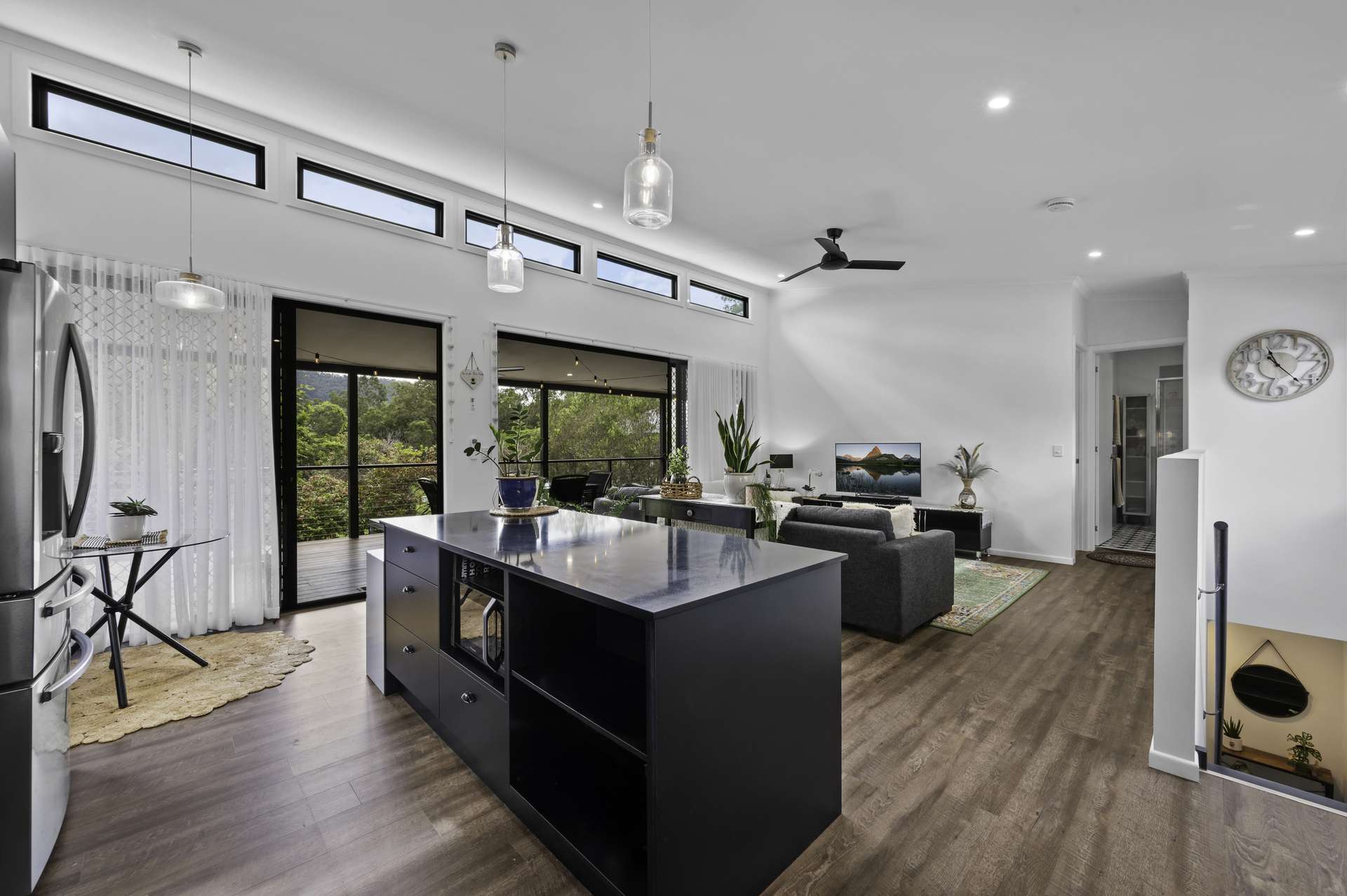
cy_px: 448
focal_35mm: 14
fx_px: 523
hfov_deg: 104.3
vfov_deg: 81.1
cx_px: 674
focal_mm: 14
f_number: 11
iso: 320
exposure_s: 1/10
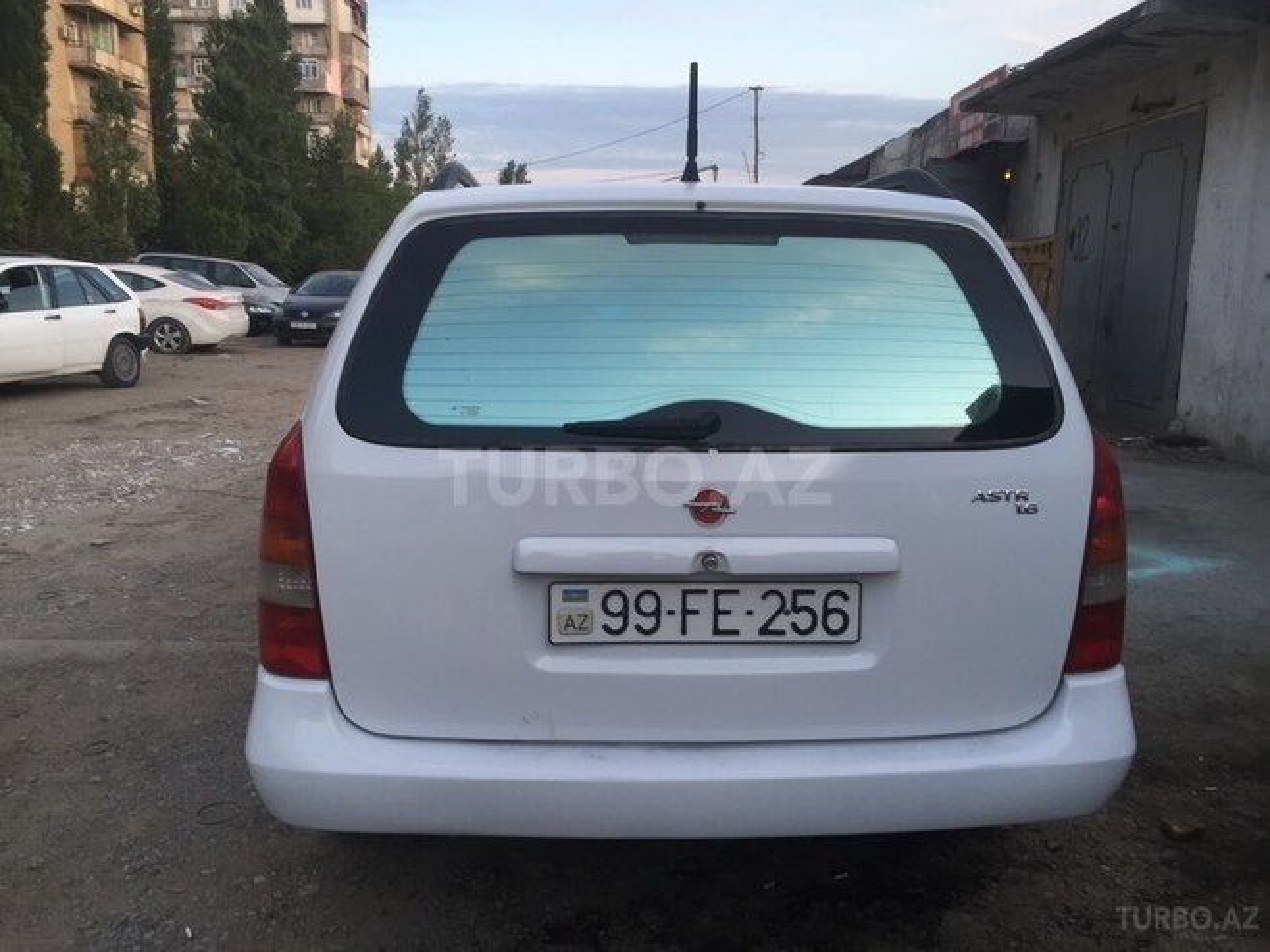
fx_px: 1064
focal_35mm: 29
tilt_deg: -6.5
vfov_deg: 48.2
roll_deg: -1.0
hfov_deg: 61.7
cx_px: 635
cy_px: 476
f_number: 2.2
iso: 40
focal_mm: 4.15
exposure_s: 1/33
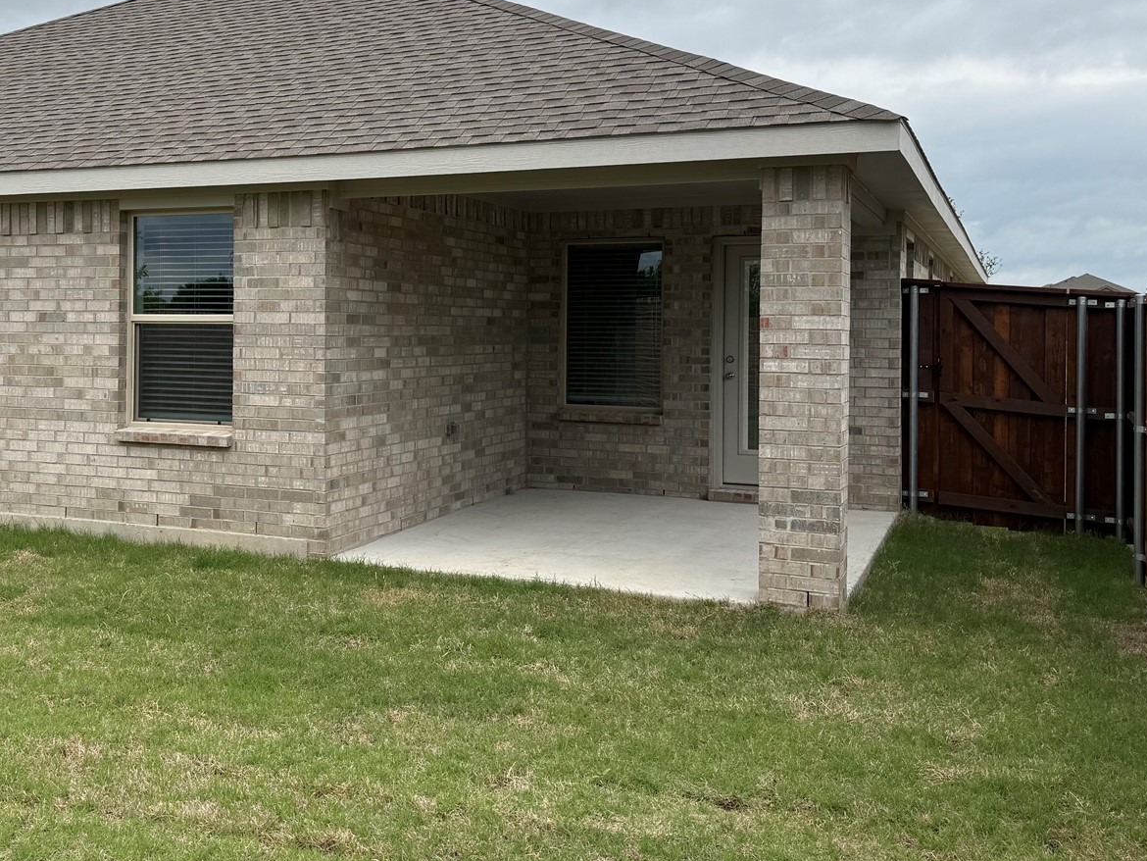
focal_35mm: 42
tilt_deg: +0.5
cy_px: 315
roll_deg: -0.5
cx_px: 251
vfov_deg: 34.2
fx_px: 1392
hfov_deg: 43.0
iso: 80
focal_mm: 6.76
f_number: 1.78
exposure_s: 1/2169
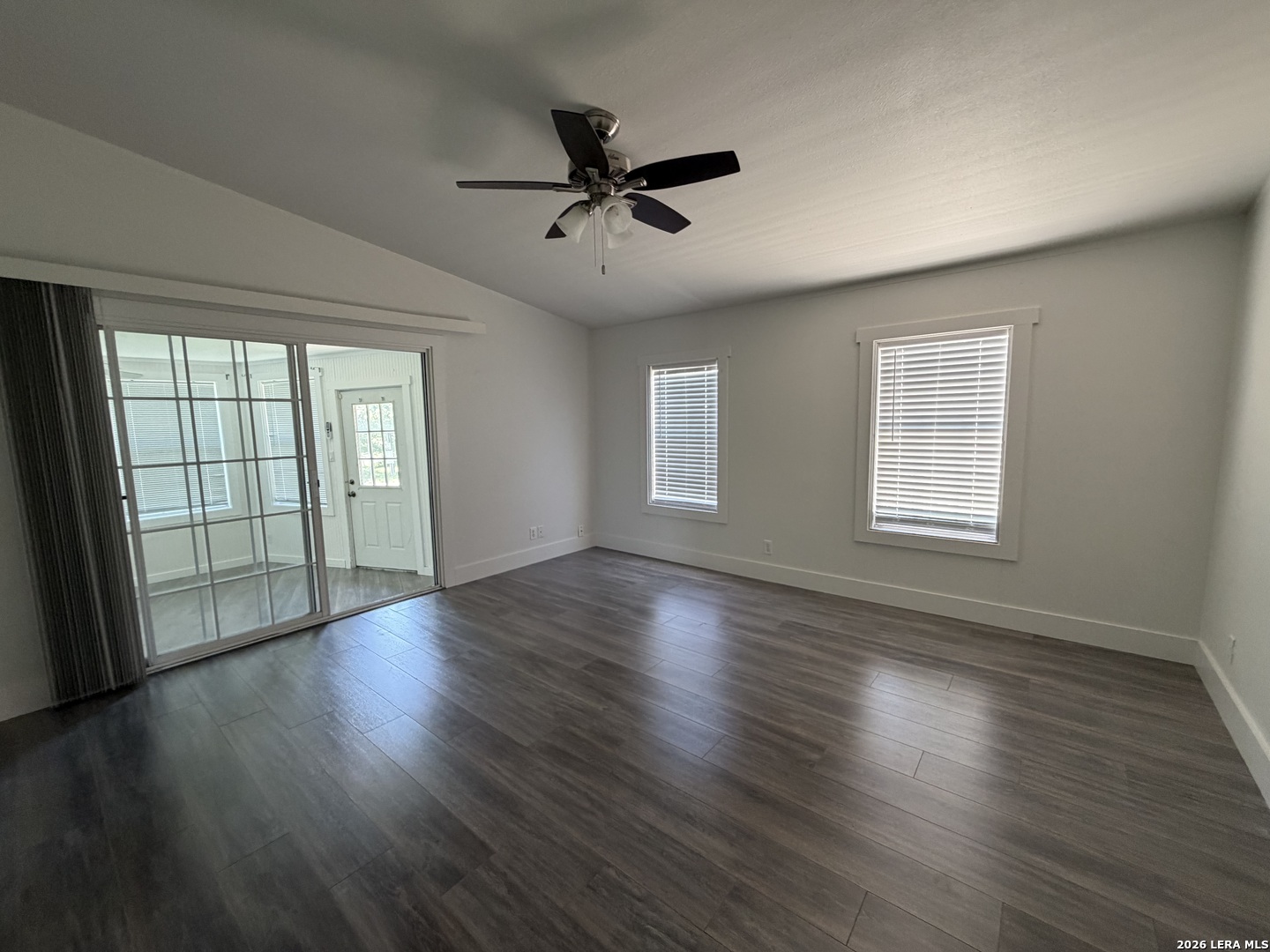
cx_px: 635
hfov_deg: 102.1
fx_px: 514
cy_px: 476
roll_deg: +1.4
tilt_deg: -6.7
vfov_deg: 85.7
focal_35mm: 14
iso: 250
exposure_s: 1/60
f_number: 2.2
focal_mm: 2.22
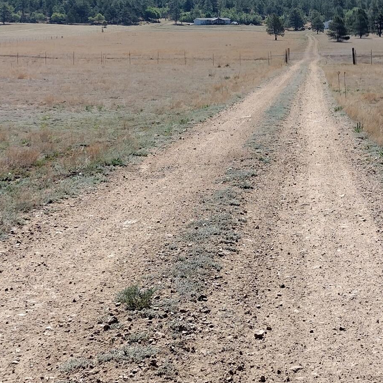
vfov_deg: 21.2
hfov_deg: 21.7
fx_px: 989
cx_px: 292
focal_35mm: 79
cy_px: 0
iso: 100
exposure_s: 1/1748
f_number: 1.7
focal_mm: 4.71
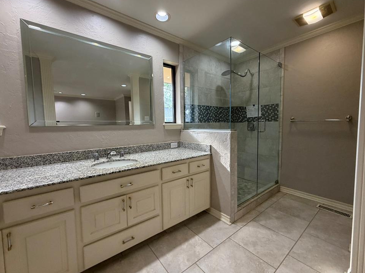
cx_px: 188
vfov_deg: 81.7
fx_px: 158
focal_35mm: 15
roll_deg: +2.4
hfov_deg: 98.1
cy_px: 135
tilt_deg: -3.7
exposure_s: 1/60
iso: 250
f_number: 2.2
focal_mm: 2.22
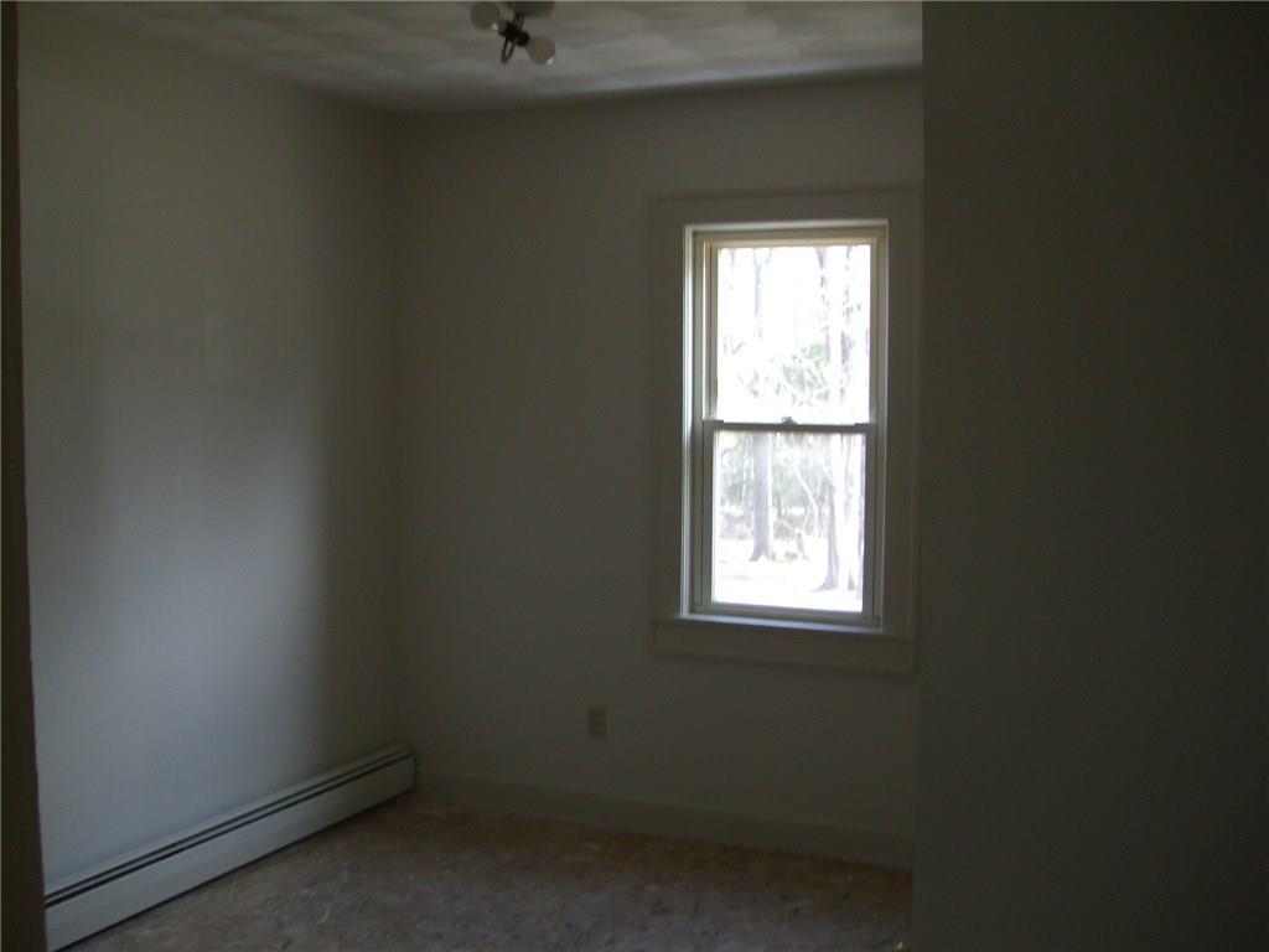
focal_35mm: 38
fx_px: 1393
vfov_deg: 37.7
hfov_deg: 49.0
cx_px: 634
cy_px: 476
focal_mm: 6.2
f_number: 2.7
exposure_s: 1/100
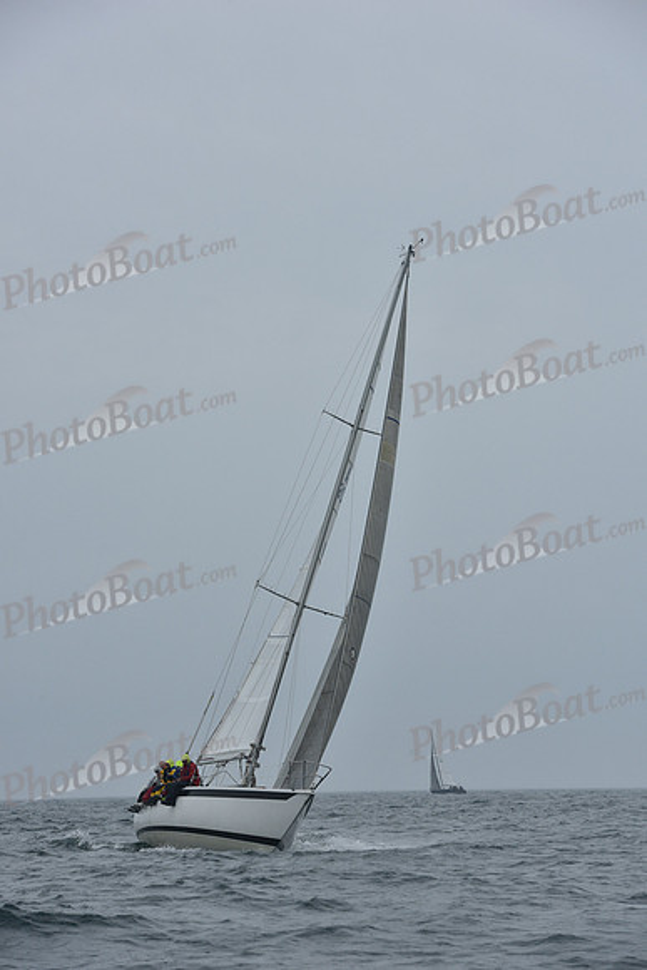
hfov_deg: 10.2
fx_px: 3637
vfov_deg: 15.2
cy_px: 485
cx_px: 324
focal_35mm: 135
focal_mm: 135
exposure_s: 1/1000
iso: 320
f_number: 9
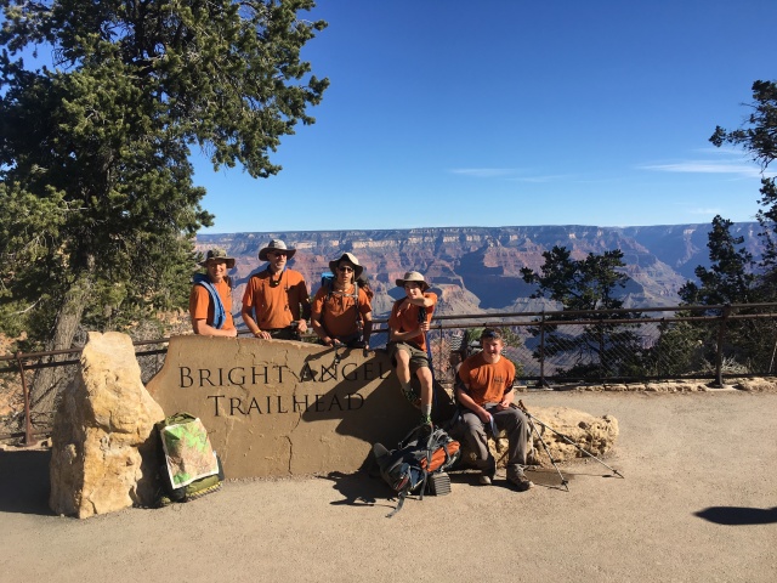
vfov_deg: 48.2
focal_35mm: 29
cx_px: 388
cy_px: 292
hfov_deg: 61.7
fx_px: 651
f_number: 2.2
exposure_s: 1/1374
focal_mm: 4.15
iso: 25
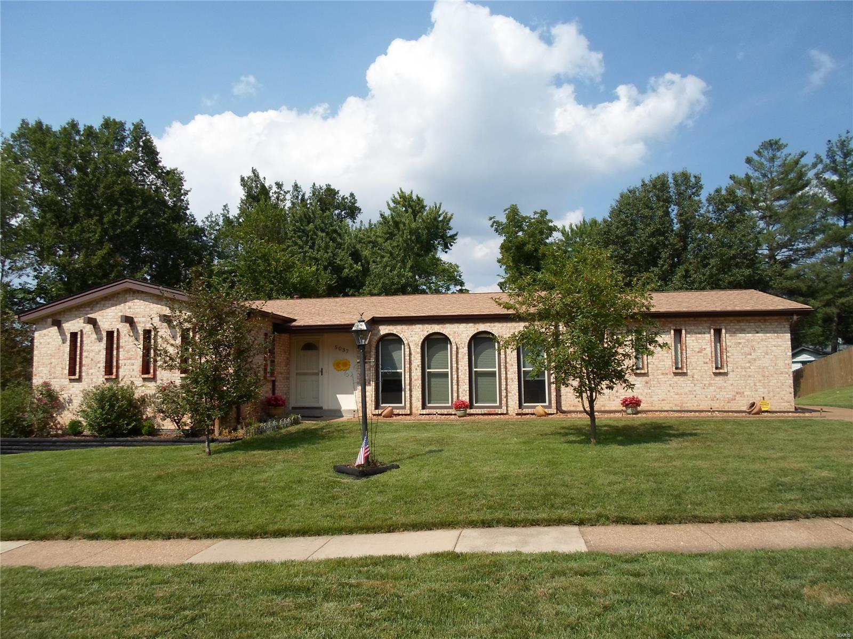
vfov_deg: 54.9
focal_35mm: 25
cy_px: 320
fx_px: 616
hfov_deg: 69.4
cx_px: 426
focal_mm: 4.5
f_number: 2.5
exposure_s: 1/1500
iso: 80
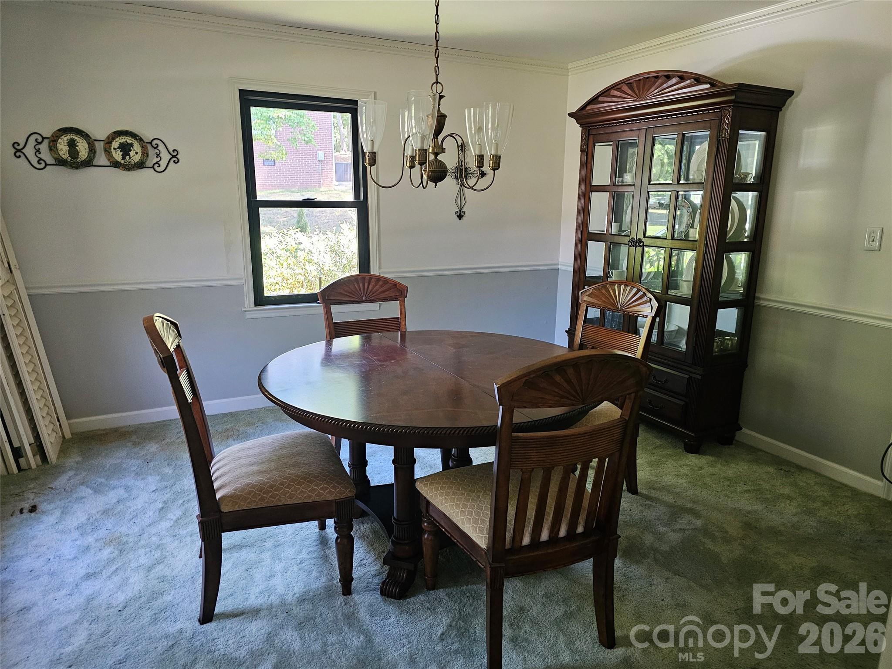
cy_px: 334
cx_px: 446
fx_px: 593
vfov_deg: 58.9
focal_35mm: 23
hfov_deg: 73.9
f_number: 1.7
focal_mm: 6.3
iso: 800
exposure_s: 1/60
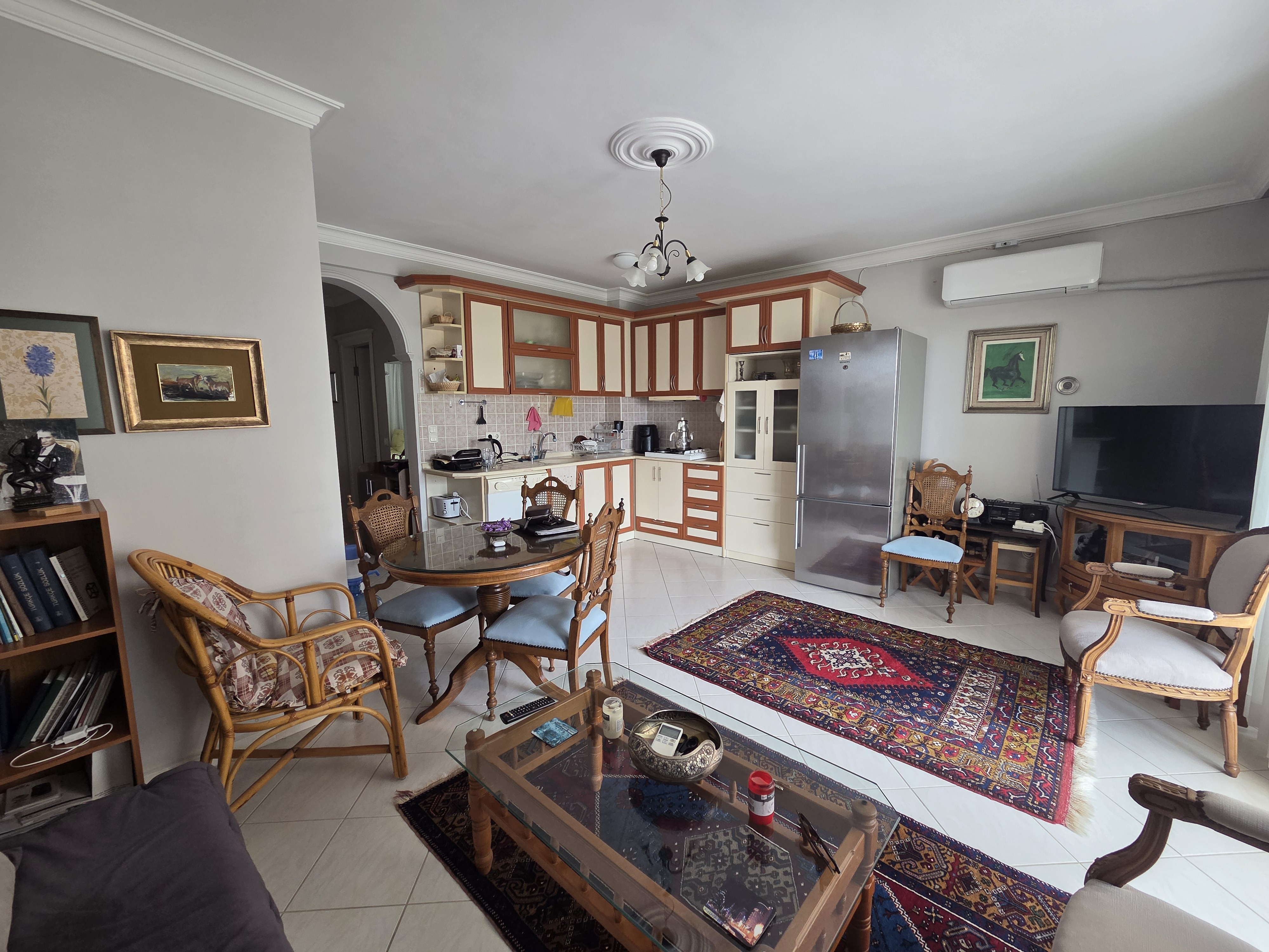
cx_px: 634
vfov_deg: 89.9
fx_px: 477
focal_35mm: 13
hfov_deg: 106.2
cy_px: 476
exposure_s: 1/100
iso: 125
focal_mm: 2.2
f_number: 2.2
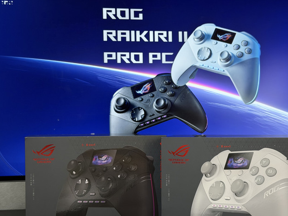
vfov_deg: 24.4
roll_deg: +0.7
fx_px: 499
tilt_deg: -1.7
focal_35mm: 60
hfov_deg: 32.1
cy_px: 135
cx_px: 175
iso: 125
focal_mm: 6.76
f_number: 1.78
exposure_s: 1/60
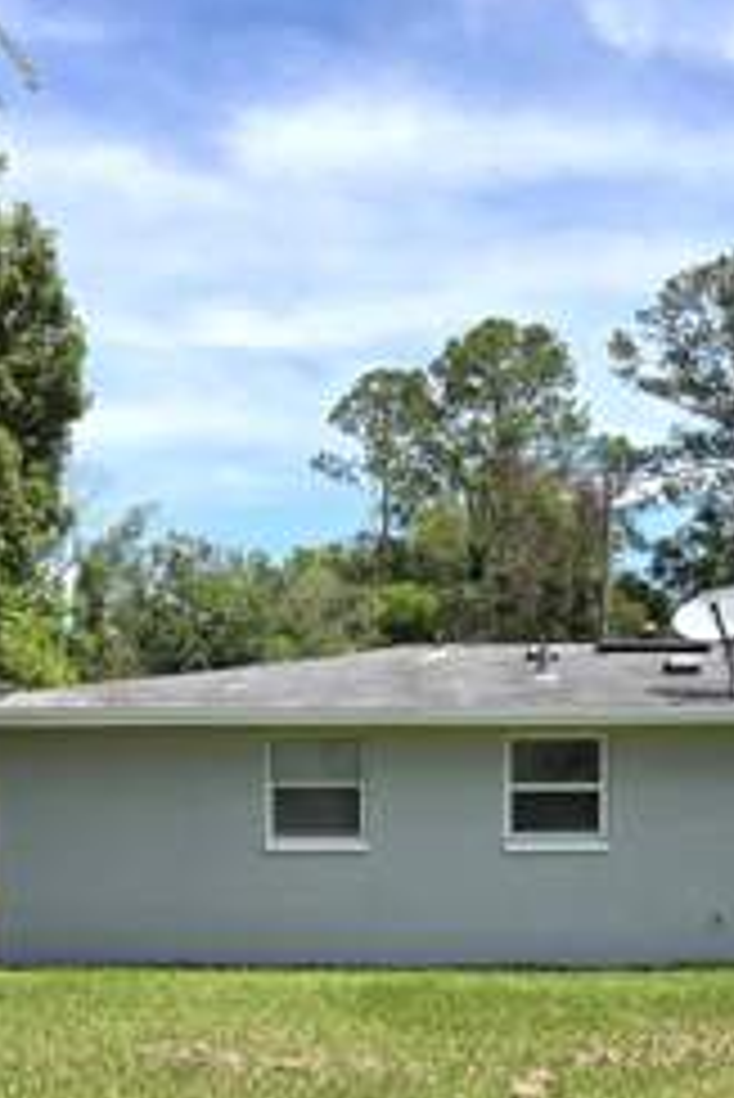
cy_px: 794
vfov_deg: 40.9
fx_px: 1435
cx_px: 320
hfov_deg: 28.7
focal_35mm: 47
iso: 25
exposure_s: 1/1973
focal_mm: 5.4
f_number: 1.8
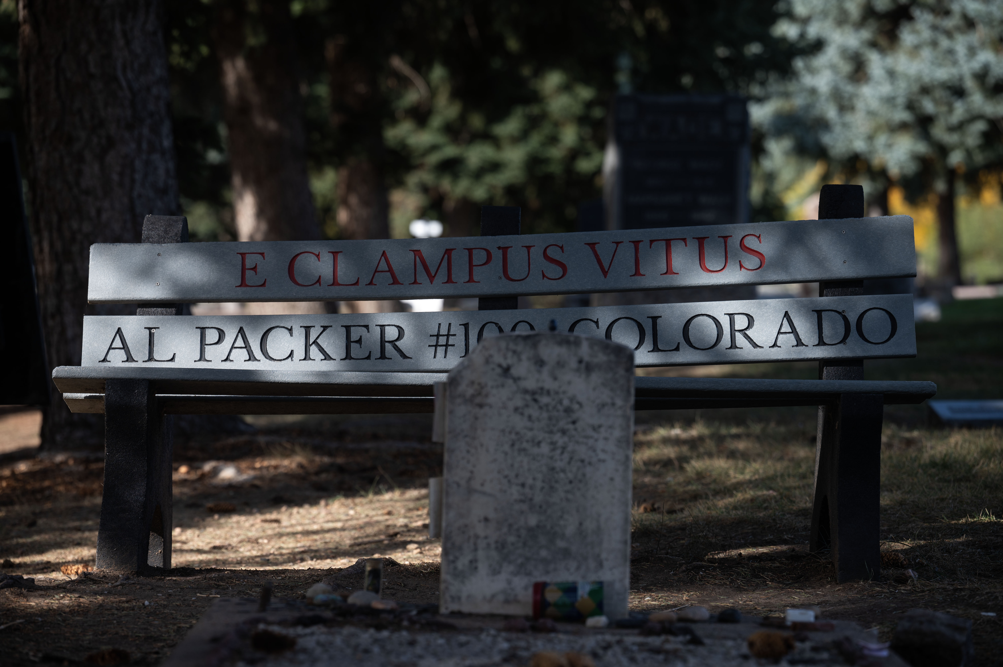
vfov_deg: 11.4
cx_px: 502
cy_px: 334
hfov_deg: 17.1
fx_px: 3341
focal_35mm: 120
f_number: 4
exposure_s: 1/500
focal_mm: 120
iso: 50
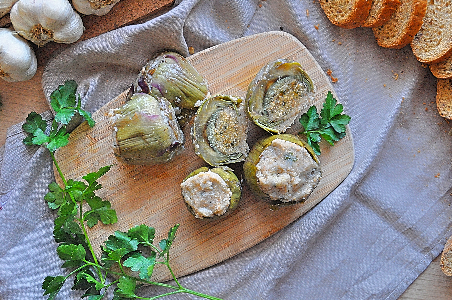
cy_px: 150
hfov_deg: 41.2
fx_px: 602
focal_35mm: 48
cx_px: 226
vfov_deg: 28.0
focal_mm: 32
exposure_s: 1/25
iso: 1600
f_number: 4.8
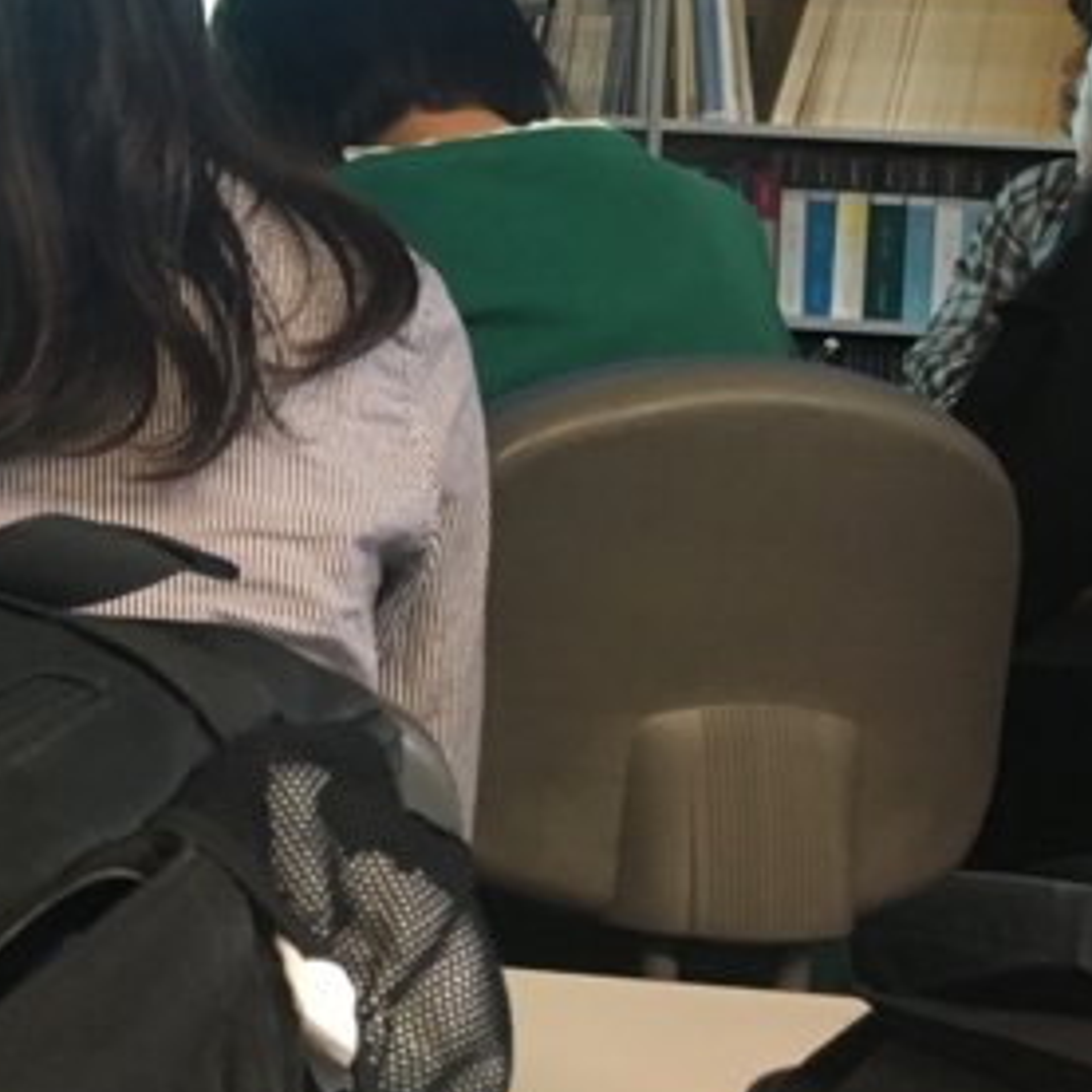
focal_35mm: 74
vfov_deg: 22.8
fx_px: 2641
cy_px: 126
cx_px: -442
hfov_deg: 20.7
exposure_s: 1/30
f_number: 2.2
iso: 160
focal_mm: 4.15
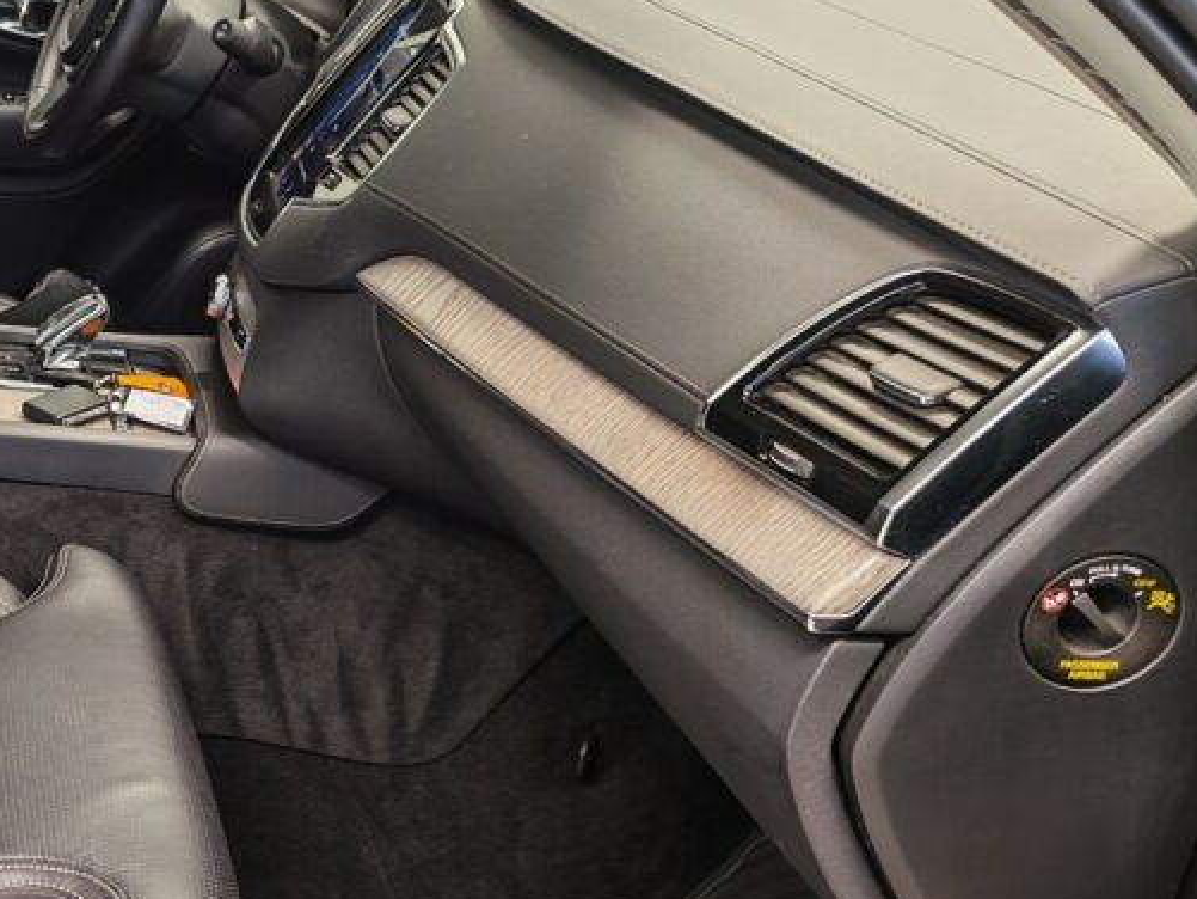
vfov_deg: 30.9
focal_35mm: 47
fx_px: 1626
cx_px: -7
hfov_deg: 36.3
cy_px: 454
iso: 200
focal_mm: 5.4
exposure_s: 1/50
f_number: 1.6
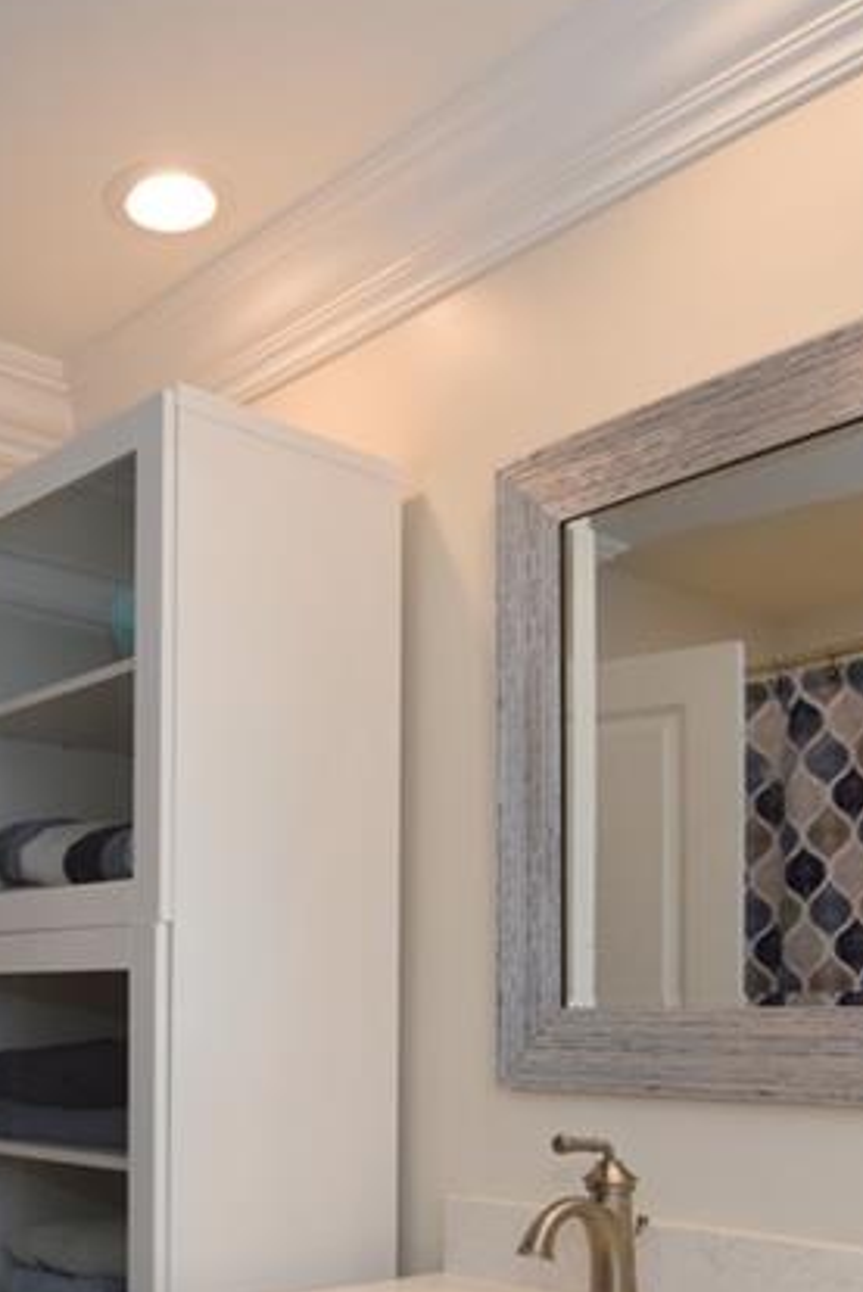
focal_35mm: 37
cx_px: 162
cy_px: 968
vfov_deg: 49.8
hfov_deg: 34.8
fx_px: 1329
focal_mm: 10
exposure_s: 1/60
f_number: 5
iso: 200
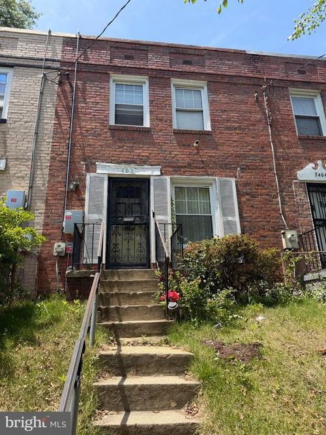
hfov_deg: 56.8
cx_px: 163
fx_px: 301
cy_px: 218
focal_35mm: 24
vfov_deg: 71.6
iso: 80
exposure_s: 1/2053
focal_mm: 6.76
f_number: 1.78
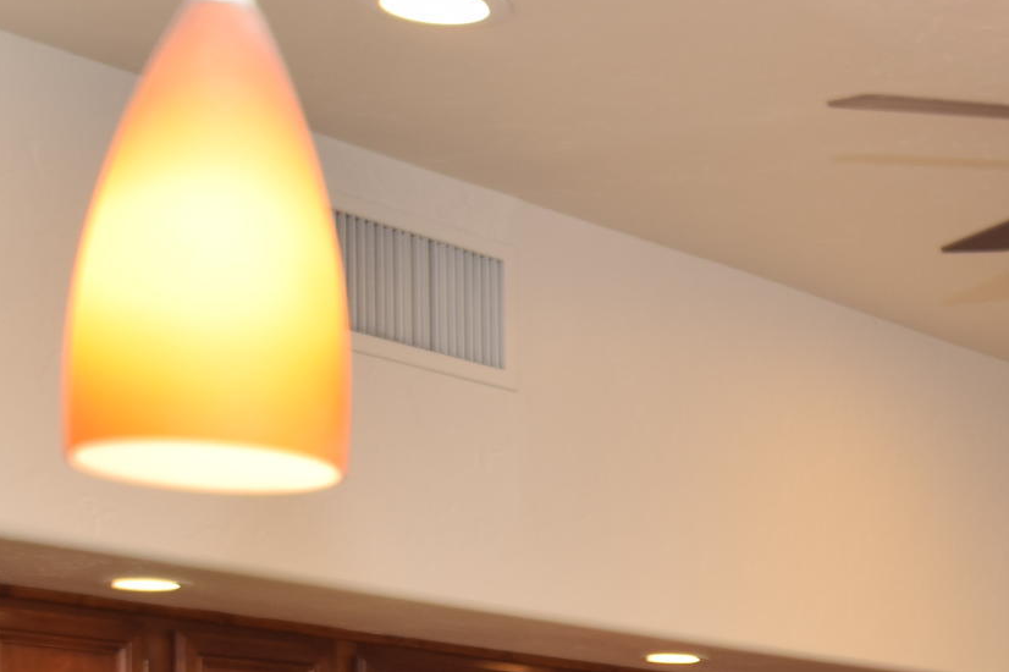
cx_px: 1652
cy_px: 795
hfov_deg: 16.5
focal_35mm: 109
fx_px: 3054
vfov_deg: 12.3
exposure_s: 1/60
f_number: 4
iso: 100
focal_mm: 20
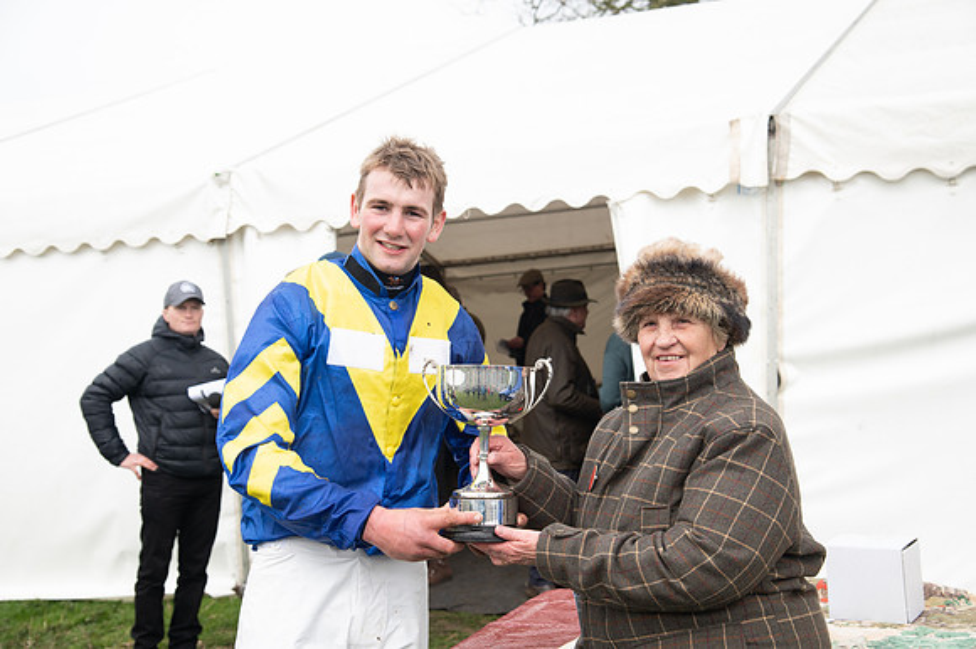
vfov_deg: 26.0
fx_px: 1409
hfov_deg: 38.2
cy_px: 324
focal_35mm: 52
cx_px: 488
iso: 400
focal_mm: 52
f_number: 5
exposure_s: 1/400
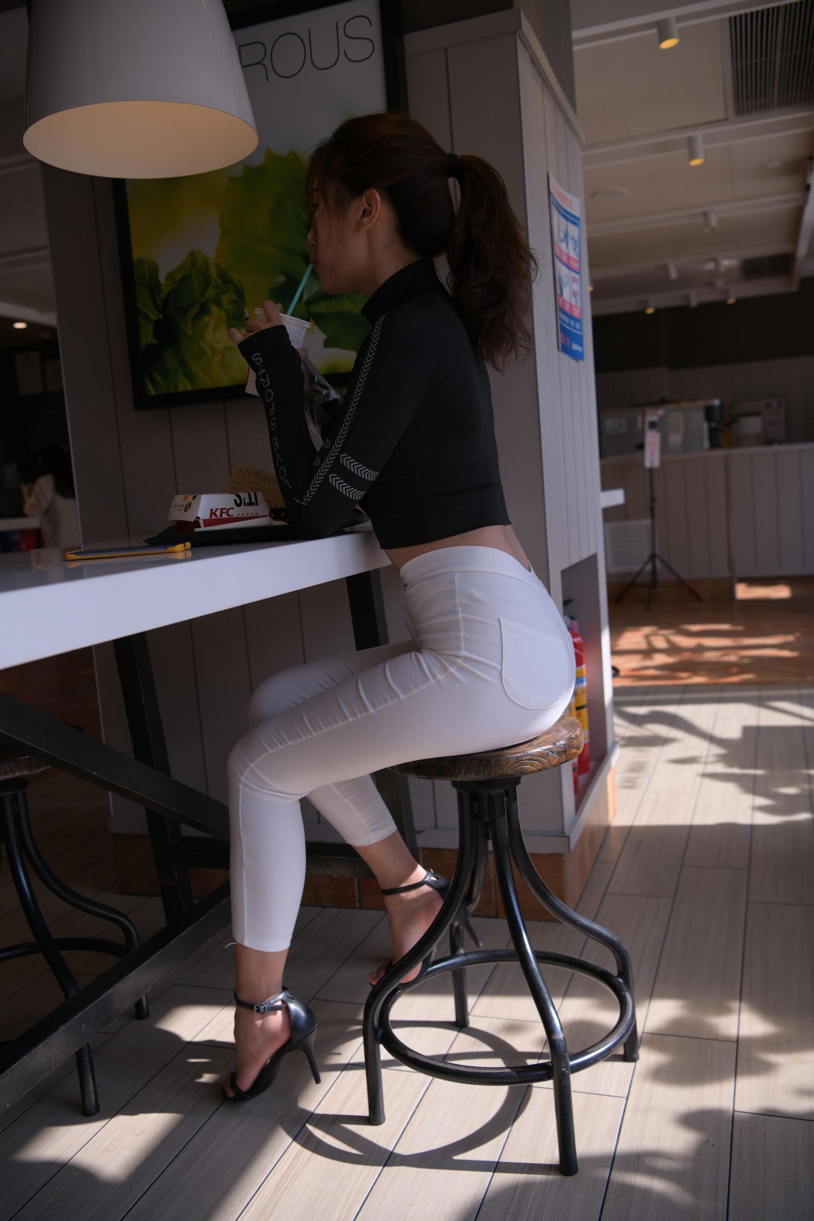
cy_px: 610
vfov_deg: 58.7
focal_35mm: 32
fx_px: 1085
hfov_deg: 41.1
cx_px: 407
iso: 100
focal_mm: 32
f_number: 4
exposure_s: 1/250
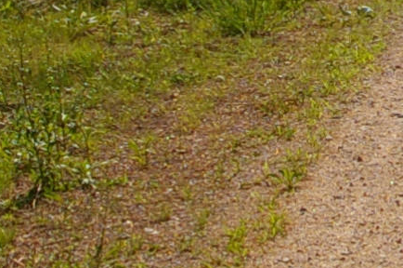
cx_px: 667
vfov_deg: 4.2
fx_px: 3593
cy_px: -221
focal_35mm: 321
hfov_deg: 6.3
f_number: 11
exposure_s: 1/250
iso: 200
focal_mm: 31
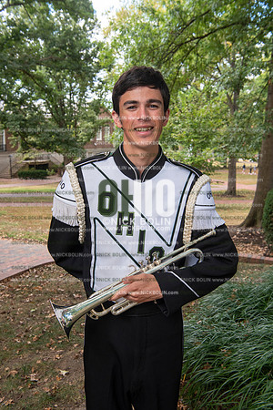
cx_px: 136
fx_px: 432
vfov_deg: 50.7
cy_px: 205
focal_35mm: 38
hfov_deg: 35.1
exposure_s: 1/100
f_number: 8
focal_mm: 38
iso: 500
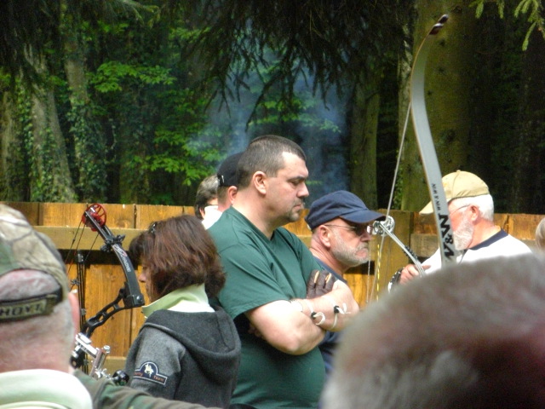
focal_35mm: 266
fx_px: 4188
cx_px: 272
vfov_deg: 5.6
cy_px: 204
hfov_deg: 7.4
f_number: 5.3
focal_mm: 44.1
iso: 400
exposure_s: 1/200
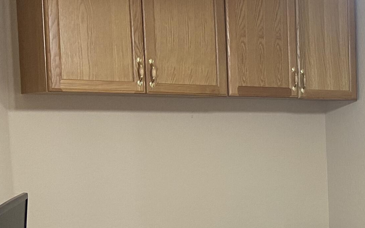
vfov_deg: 17.3
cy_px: 176
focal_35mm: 75
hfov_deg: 24.1
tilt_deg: -4.3
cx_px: 473
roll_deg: +1.0
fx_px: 746
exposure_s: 1/60
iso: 100
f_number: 1.8
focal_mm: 4.25
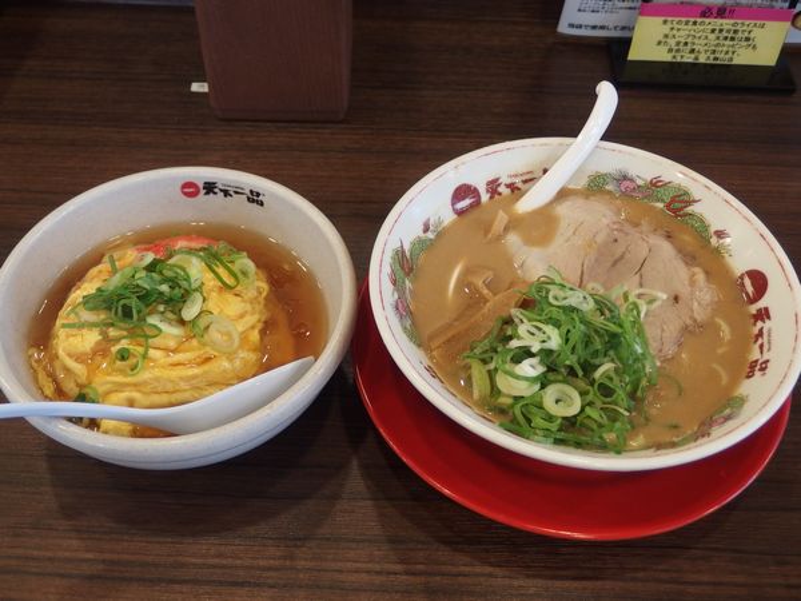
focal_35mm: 42
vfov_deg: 34.3
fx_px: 972
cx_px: 400
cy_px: 300
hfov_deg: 44.8
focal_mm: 7.5
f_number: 2.1
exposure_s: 1/40
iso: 250
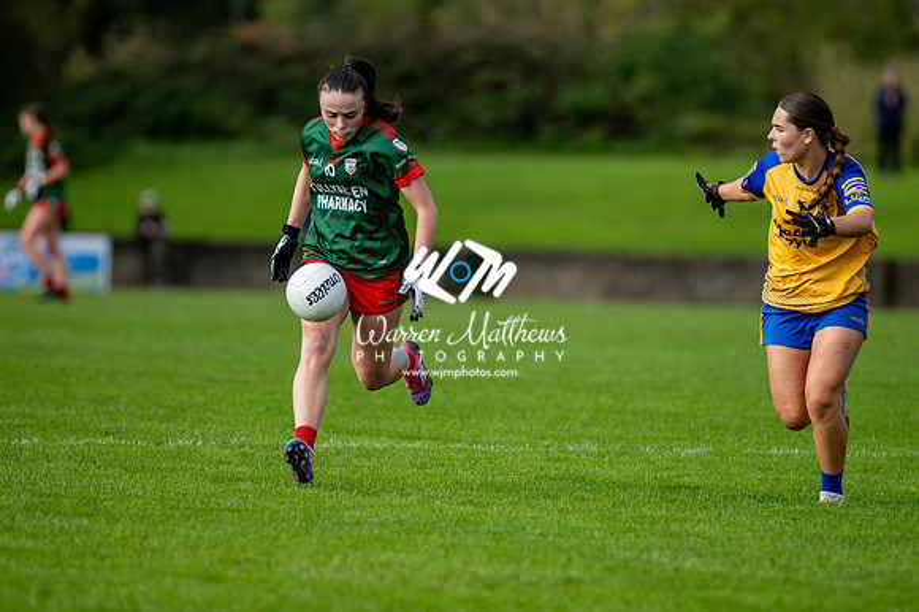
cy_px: 306
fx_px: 11481
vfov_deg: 3.1
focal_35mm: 450
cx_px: 460
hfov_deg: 4.6
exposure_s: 1/3200
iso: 280
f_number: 2.8
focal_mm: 300
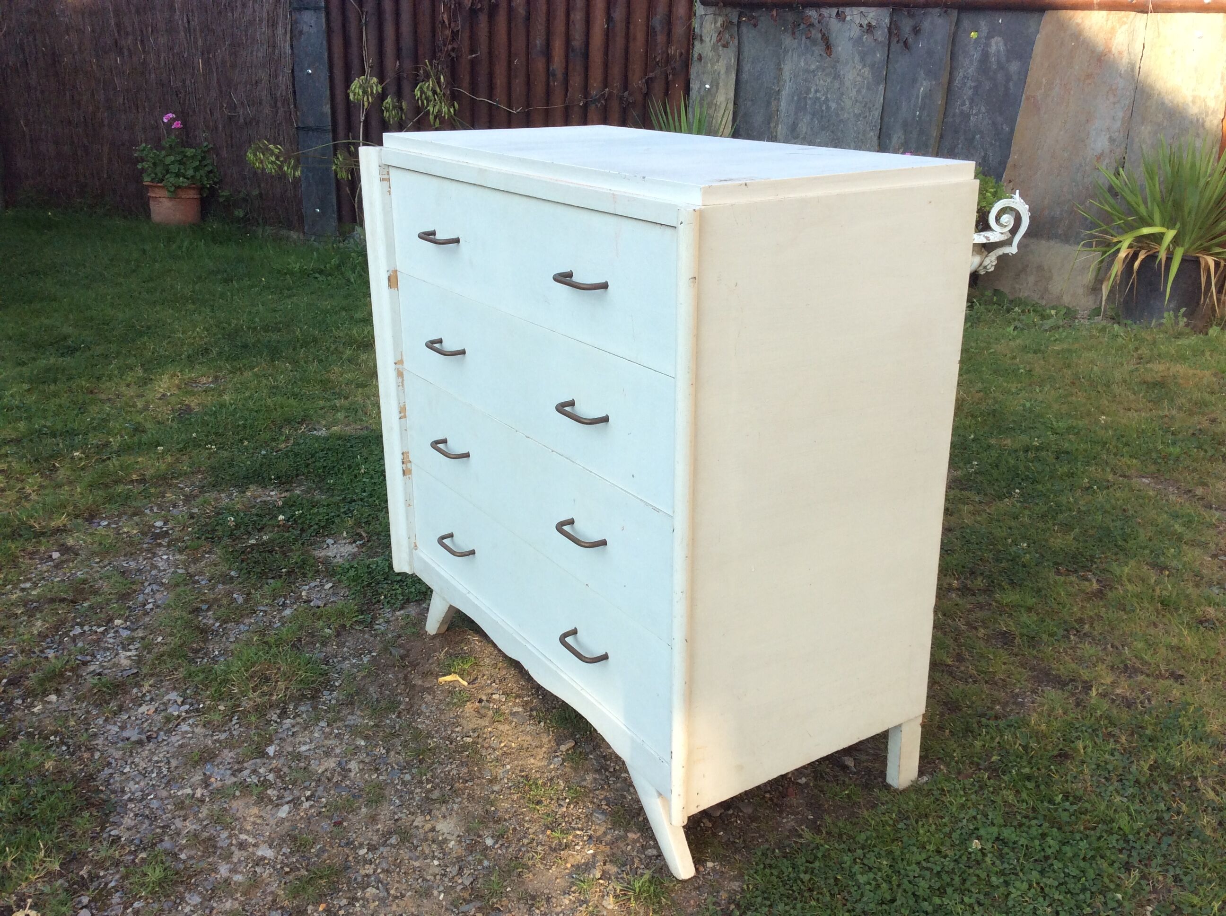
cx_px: 613
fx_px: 1132
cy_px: 458
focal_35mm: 32
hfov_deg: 56.9
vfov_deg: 44.1
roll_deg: -0.9
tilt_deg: -19.7
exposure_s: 1/336
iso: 32
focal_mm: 3.3
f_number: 2.4
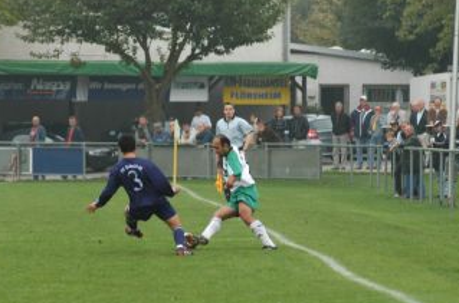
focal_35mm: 376
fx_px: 4782
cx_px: 227
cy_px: 182
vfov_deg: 3.6
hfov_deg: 5.5
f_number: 4.5
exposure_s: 1/320
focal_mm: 200
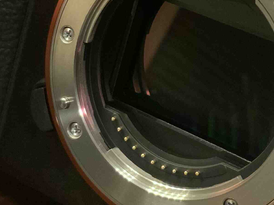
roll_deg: -0.4
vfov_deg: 15.0
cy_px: 45
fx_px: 776
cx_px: 160
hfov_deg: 20.0
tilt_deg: -39.8
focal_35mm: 98
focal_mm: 3
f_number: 1.8
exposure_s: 1/30
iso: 250
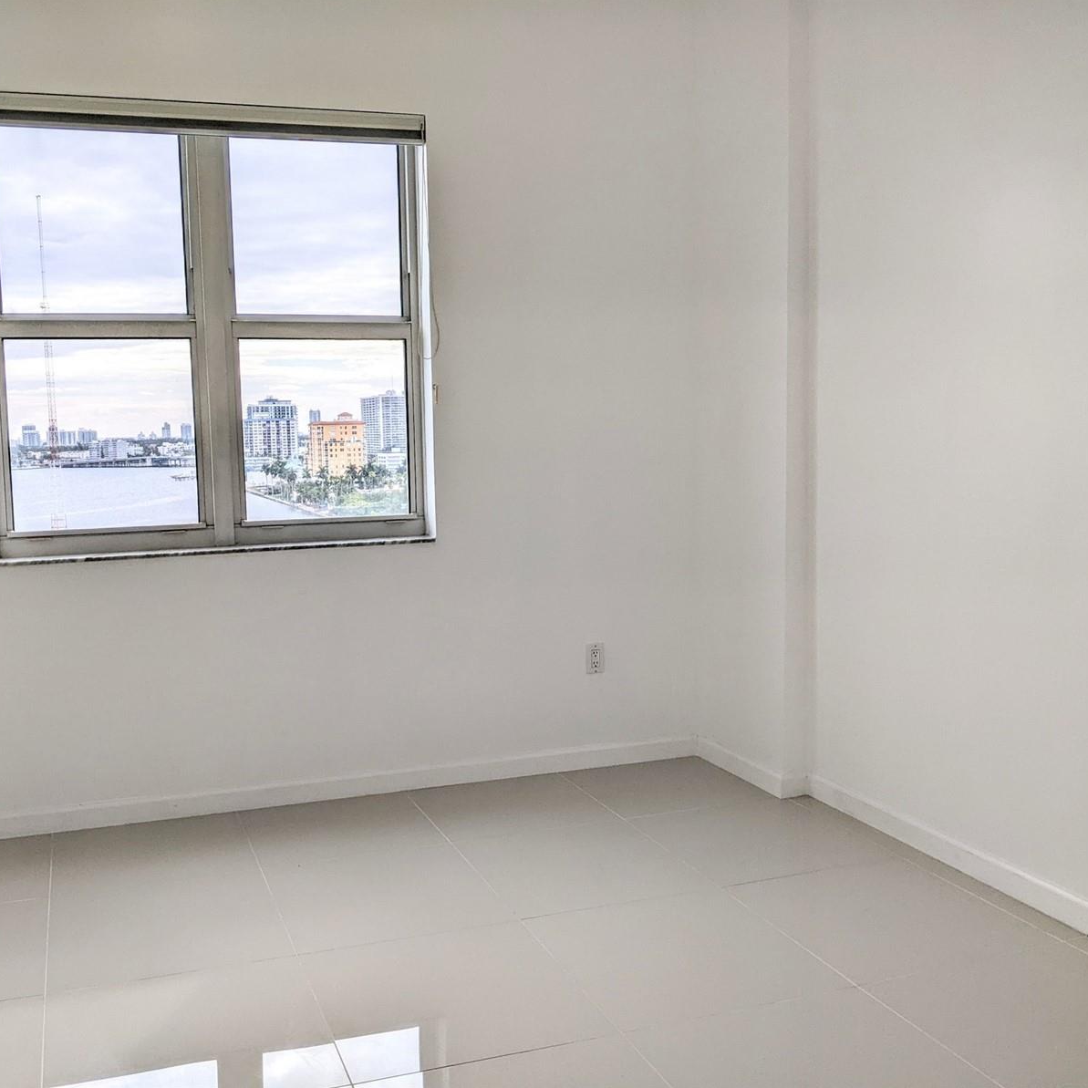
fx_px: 1138
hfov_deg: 50.7
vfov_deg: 51.1
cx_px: 430
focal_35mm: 32
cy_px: 543
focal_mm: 4.44
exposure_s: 1/1235
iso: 47
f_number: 1.8
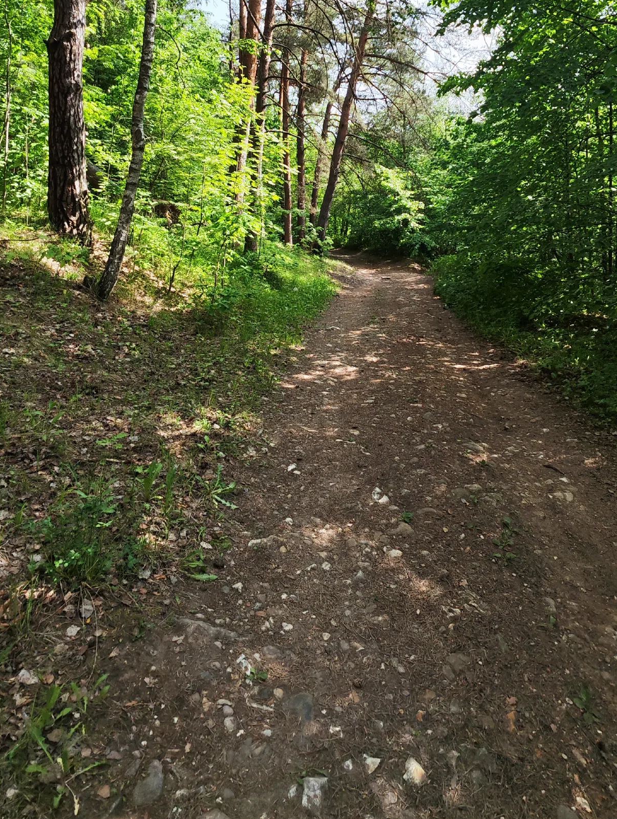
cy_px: 220
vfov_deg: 74.1
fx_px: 498
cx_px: 344
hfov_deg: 63.4
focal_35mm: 21
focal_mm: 2.16
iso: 50
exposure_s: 1/227
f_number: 2.2
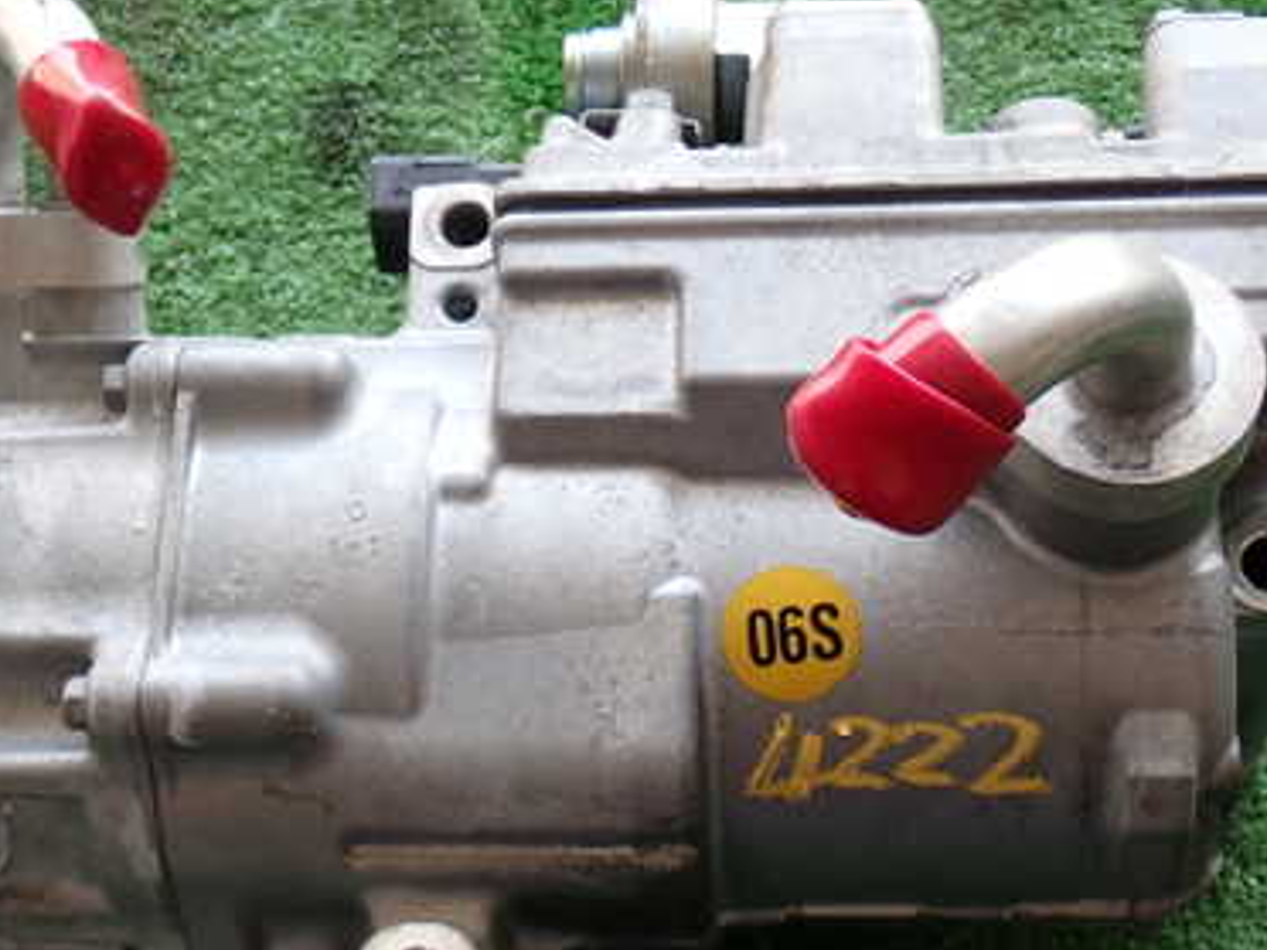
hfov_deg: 27.4
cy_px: 548
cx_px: 603
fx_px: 2599
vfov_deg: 20.7
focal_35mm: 71
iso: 125
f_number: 2.9
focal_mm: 7.84
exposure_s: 1/80
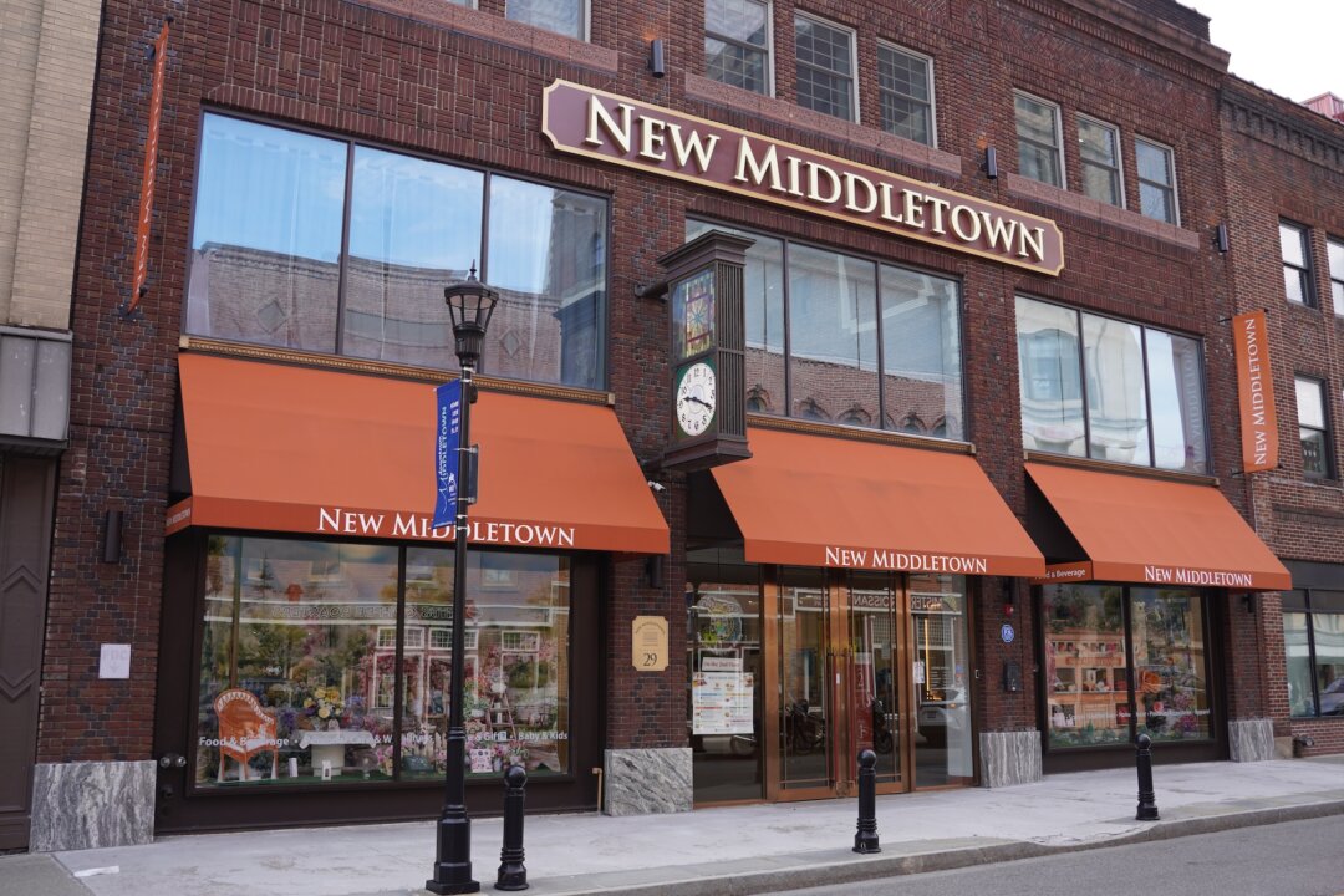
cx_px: 672
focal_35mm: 33
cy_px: 448
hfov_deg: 57.7
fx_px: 1221
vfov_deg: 40.3
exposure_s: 1/200
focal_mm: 21.8
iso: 100
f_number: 3.5
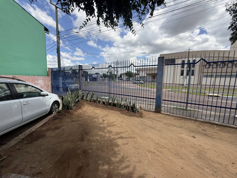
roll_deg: -2.0
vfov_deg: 85.7
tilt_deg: -6.8
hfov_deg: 102.1
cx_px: 118
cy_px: 89
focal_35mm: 14
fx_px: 96
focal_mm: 2.22
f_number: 2.2
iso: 50
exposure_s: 1/1572
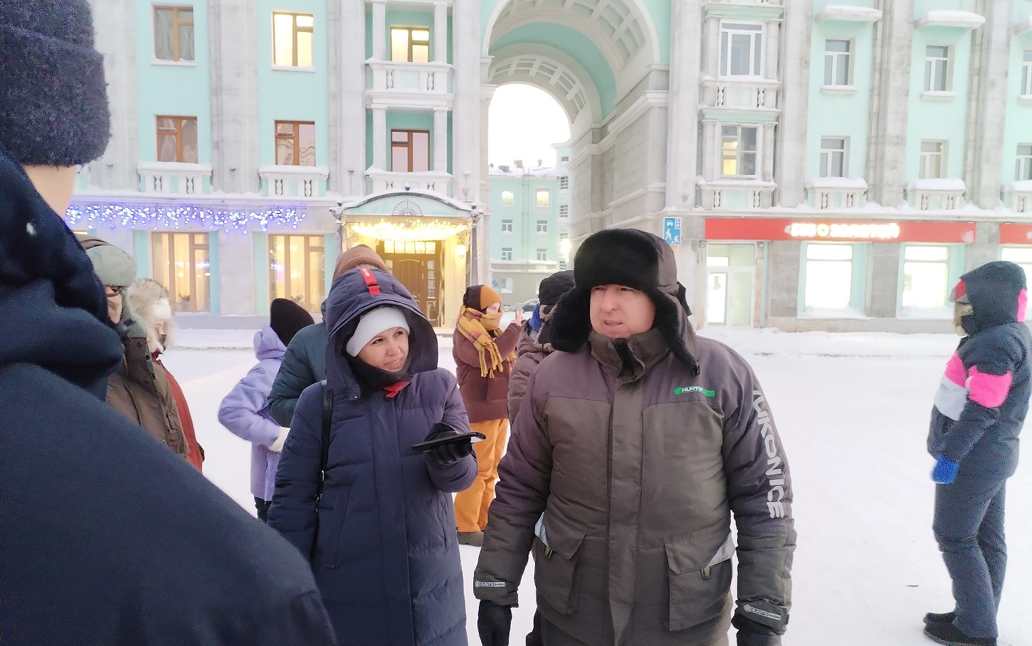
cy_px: 364
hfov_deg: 61.2
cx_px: 514
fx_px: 872
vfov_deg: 40.5
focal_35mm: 31
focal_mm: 4.75
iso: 806
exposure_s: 1/16.7
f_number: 1.8
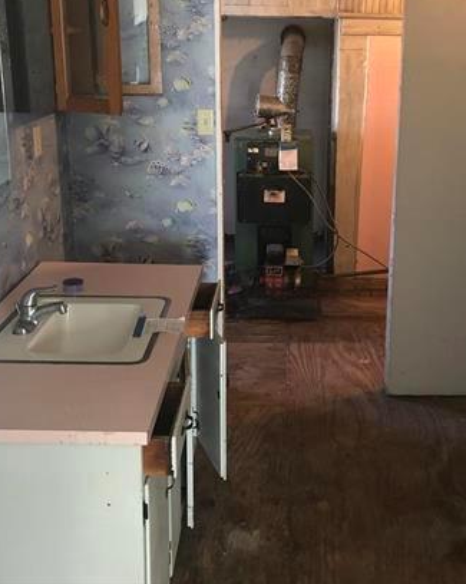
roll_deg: +0.3
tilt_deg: -14.8
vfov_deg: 42.8
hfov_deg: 34.6
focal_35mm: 43
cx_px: 305
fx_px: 742
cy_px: 242
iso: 100
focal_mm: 4
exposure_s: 1/7
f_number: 1.8
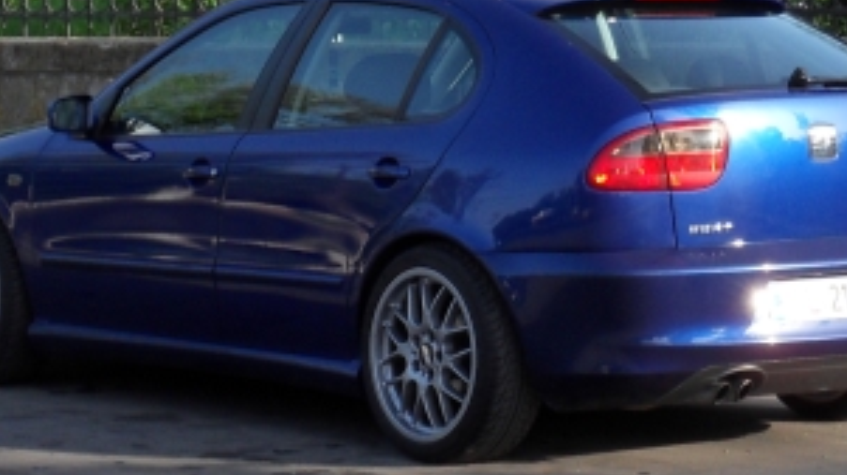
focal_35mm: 174
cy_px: 146
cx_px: 537
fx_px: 3906
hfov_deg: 12.4
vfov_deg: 7.0
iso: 80
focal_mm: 10.5
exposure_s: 1/125
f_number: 4.8
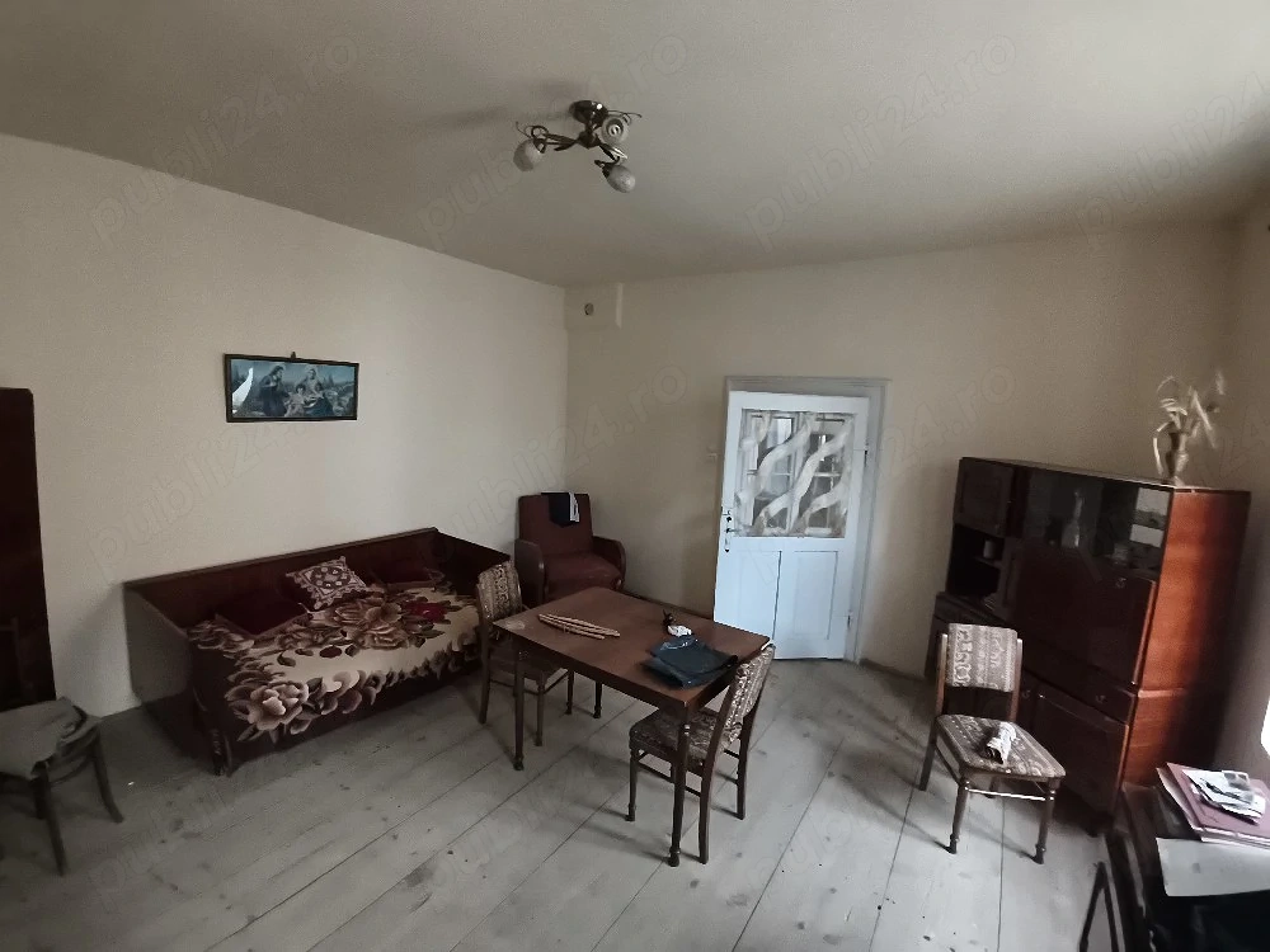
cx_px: 635
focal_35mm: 12
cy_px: 476
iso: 2969
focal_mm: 2.31
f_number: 2
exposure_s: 1/25
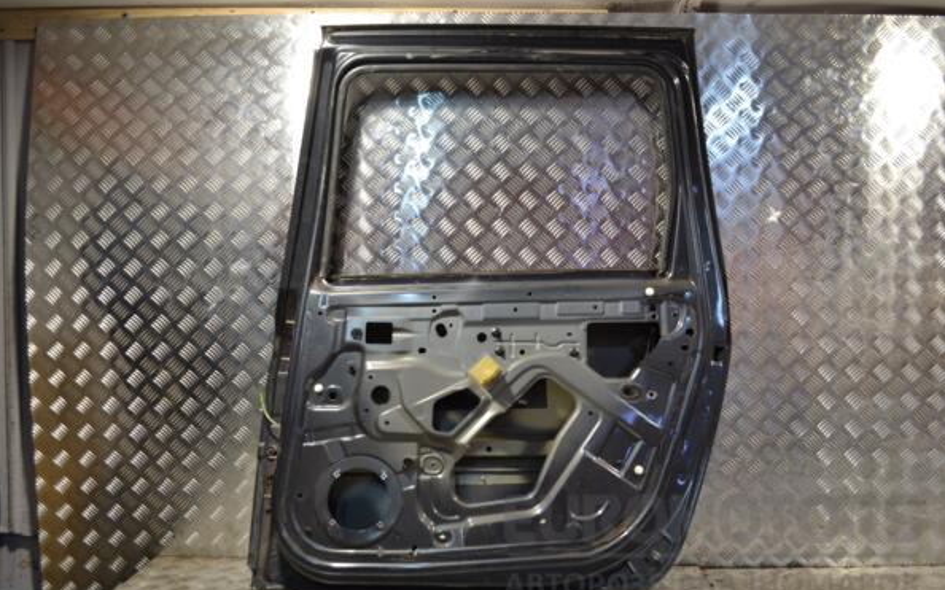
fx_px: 875
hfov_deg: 56.7
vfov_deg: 37.3
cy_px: 307
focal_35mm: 34
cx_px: 474
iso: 100
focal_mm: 22
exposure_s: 1/30
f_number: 3.8
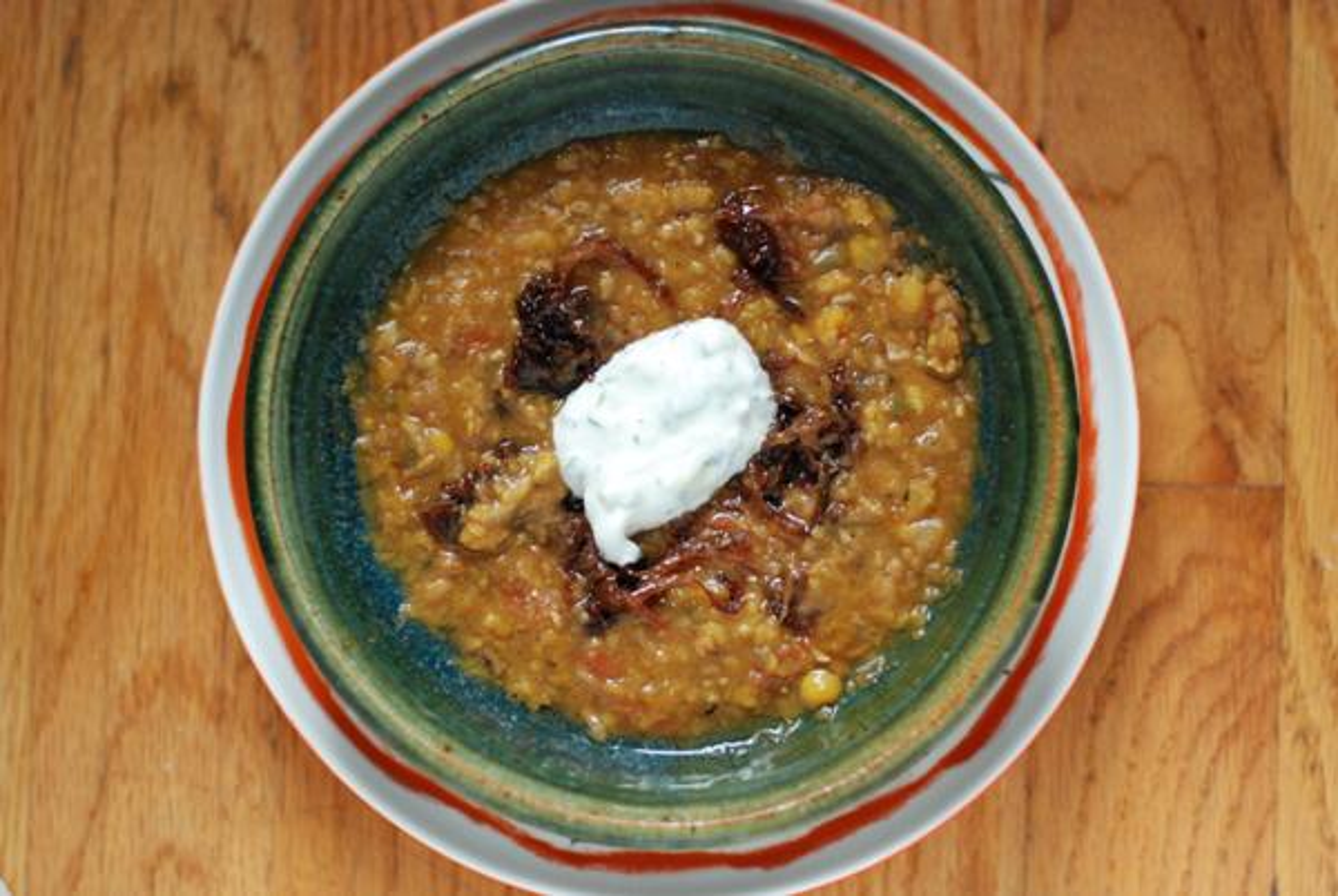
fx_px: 2792
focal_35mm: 75
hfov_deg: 27.0
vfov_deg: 18.2
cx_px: 669
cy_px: 448
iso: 800
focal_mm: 50
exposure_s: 1/320
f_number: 2.2
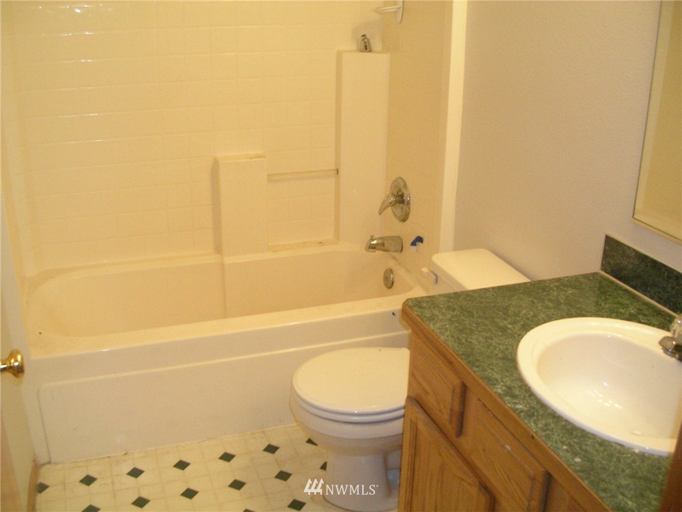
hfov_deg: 49.0
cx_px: 341
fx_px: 749
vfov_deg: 37.7
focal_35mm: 38
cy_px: 256
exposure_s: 1/27.9
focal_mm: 5.8
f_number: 2.8
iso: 200
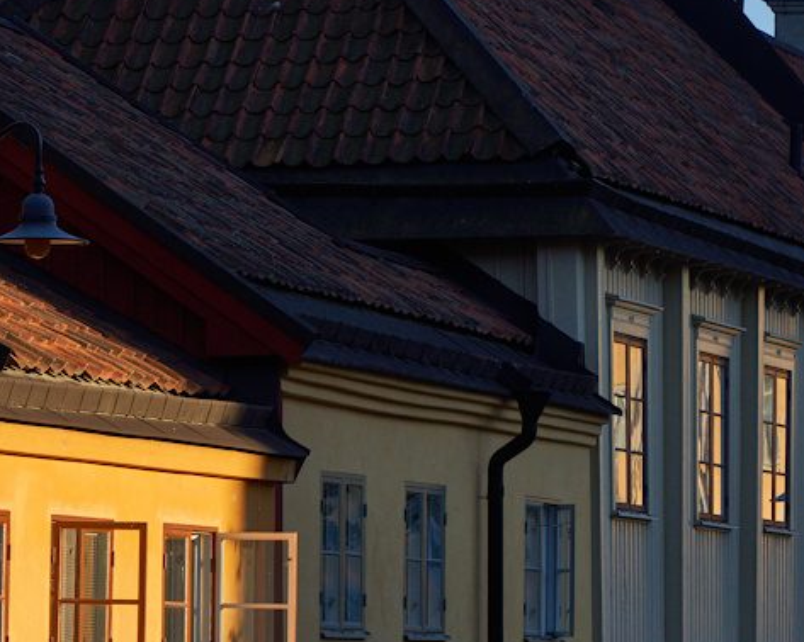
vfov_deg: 6.1
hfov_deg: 7.6
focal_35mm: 253
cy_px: 470
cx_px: 364
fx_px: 6018
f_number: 8
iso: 200
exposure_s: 1/400
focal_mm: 85
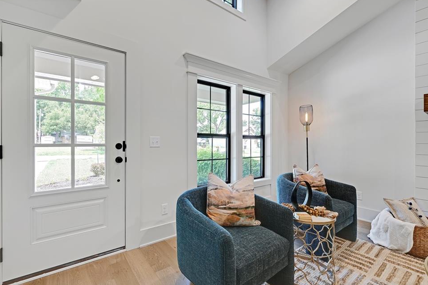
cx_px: 206
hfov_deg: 94.9
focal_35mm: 17
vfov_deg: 71.9
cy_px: 146
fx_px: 196
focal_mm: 15.5
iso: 100
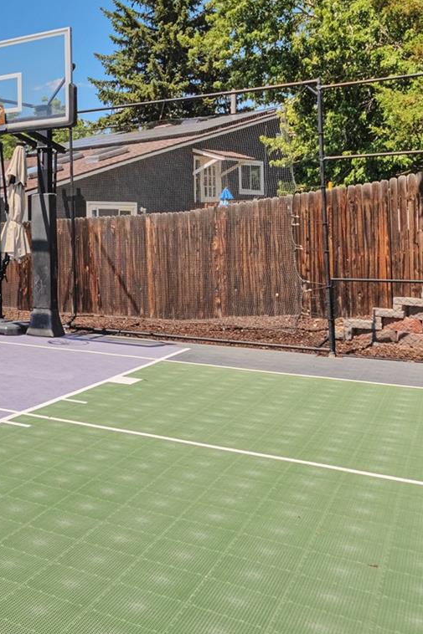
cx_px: -126
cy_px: 238
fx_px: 670
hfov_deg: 28.7
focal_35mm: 38
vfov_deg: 50.2
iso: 320
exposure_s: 1/800
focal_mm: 12
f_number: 8
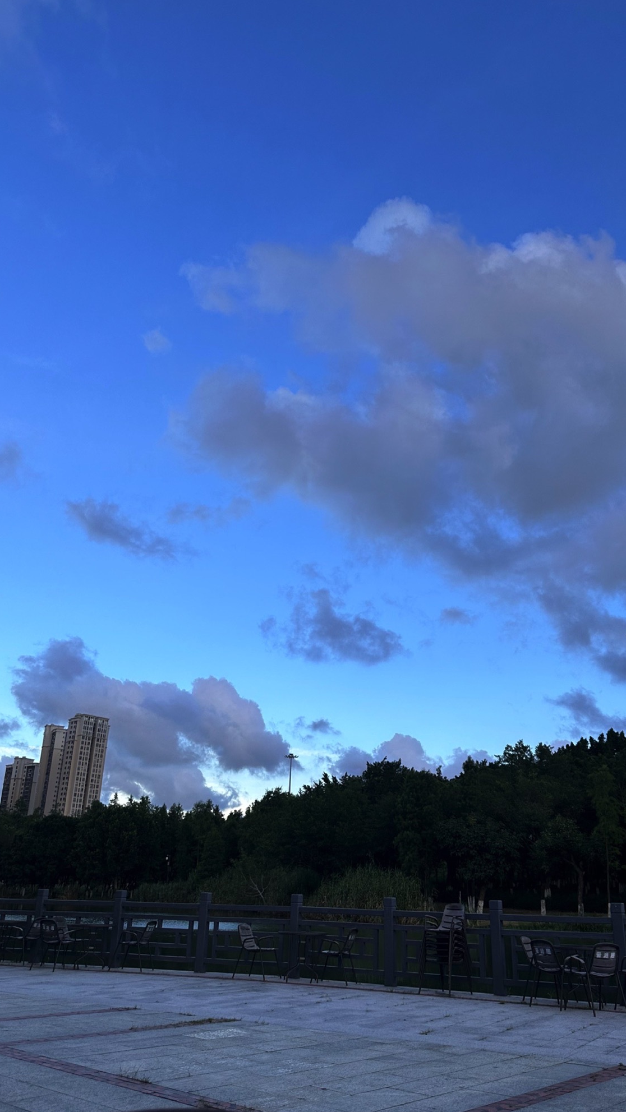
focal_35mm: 27
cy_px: 561
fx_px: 796
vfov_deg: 69.9
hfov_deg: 42.9
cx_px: 344
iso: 80
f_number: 1.78
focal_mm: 6.86
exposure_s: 1/1019
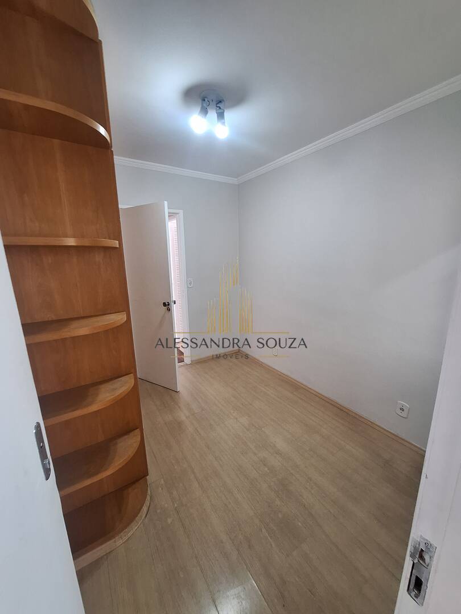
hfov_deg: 89.9
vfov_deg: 106.2
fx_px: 231
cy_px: 307
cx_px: 230
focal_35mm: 13
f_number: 2.2
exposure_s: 1/30
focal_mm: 1.74
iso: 160
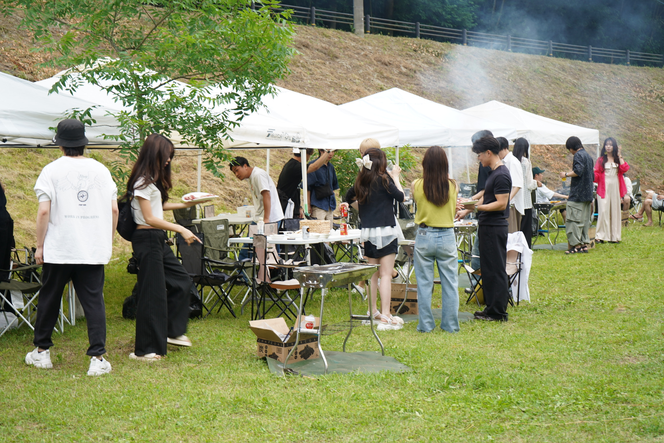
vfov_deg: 20.0
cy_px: 222
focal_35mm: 68
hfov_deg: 29.7
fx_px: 1254
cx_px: 332
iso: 125
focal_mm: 68
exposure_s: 1/80
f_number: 5.6
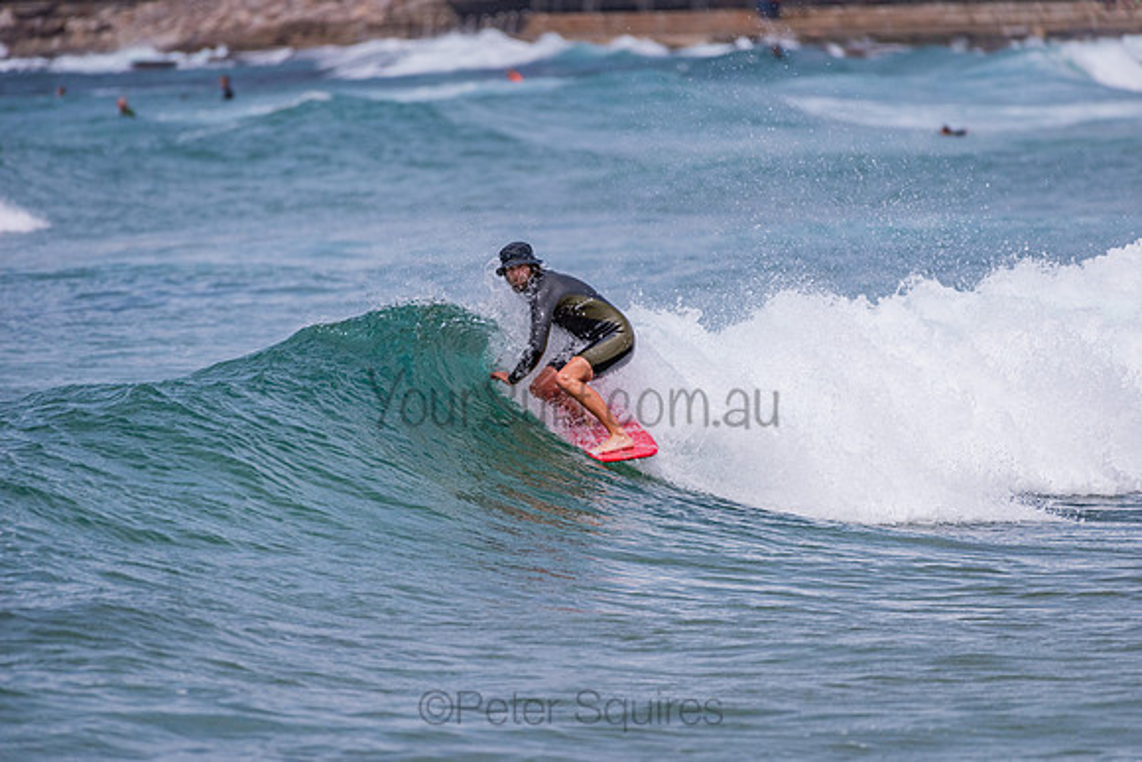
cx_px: 571
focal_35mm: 500
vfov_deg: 2.8
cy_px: 381
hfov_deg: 4.1
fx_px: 15864
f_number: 5.6
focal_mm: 500
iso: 500
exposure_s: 1/1250
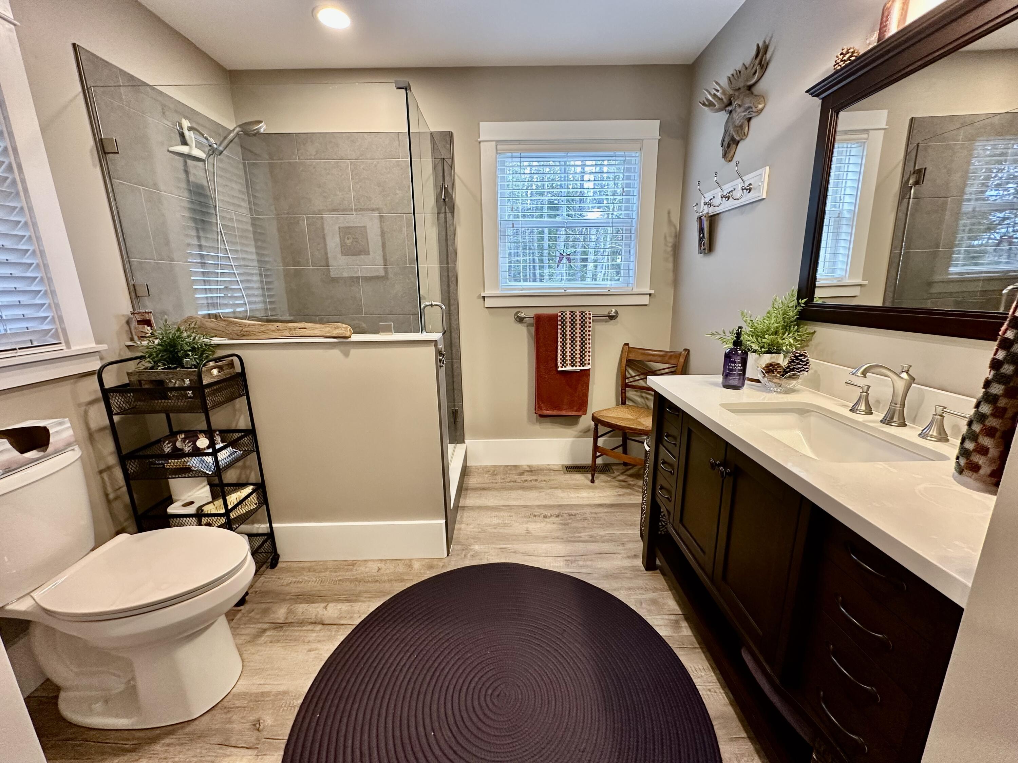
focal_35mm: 14
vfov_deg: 85.7
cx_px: 509
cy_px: 382
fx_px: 412
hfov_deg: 102.1
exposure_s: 1/60
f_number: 2.2
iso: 200
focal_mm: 2.22
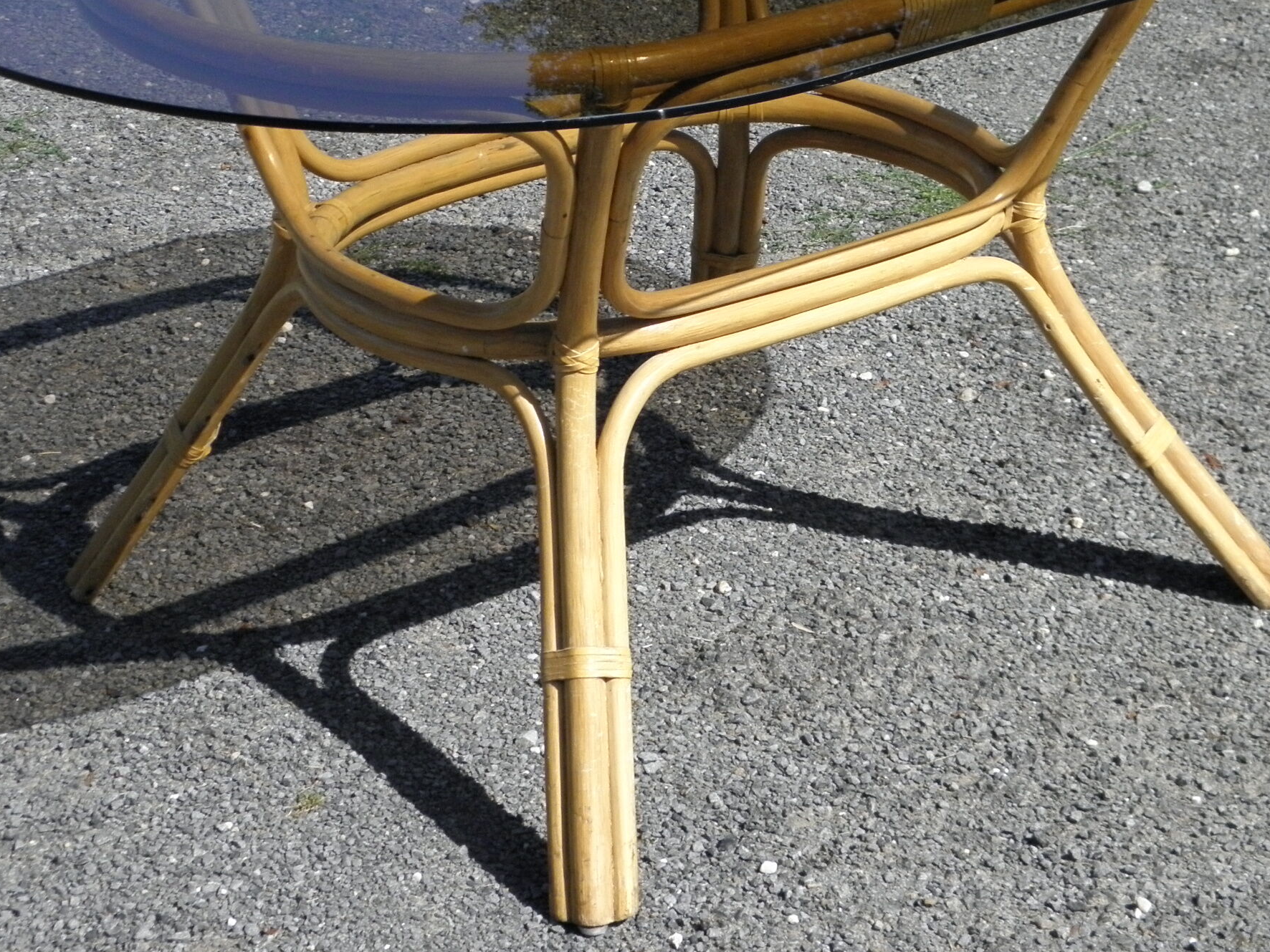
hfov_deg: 25.0
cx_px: 707
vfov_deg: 18.8
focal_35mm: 78
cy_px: 281
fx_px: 2862
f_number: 8.2
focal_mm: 9.7
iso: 160
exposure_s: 1/250
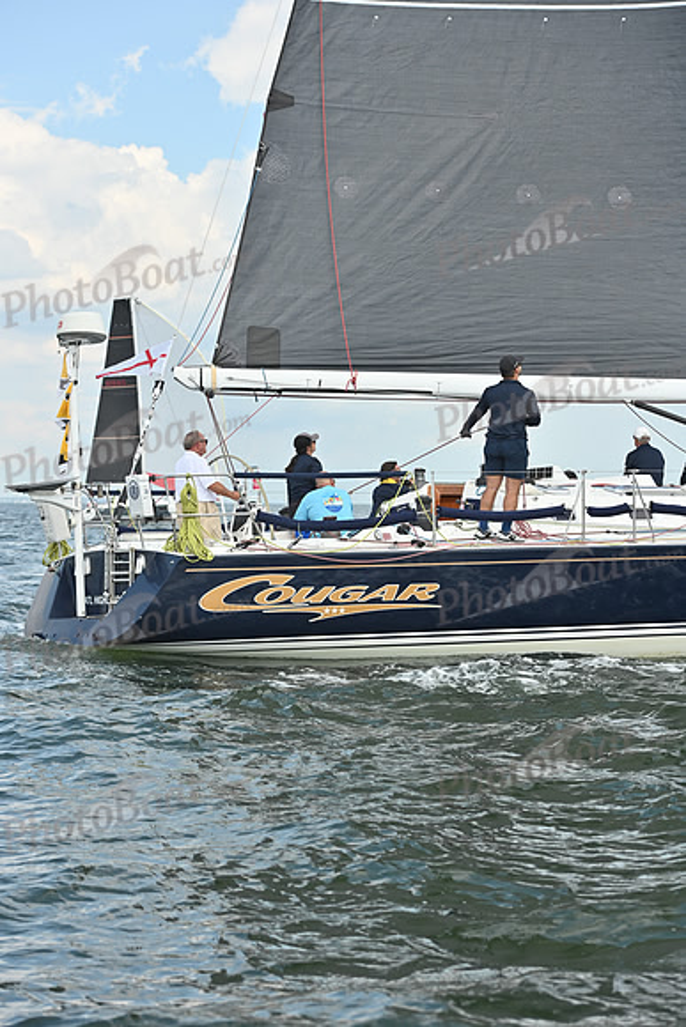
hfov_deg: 17.1
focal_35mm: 80
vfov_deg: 25.4
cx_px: 343
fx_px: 2285
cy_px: 514
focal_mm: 80
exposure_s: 1/1600
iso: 320
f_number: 6.3
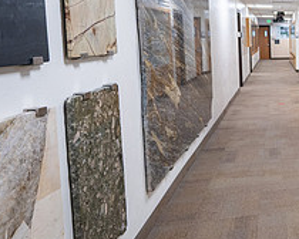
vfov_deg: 33.8
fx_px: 389
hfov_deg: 31.7
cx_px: 393
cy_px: 78
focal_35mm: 44
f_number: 4
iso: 800
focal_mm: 17
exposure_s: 1/160
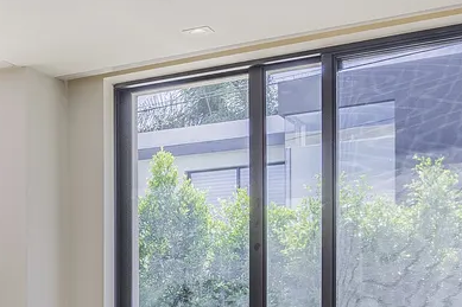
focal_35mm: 74
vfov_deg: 17.7
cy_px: 347
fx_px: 949
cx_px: -298
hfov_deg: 21.3
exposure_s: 1/80
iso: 125
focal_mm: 16
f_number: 13
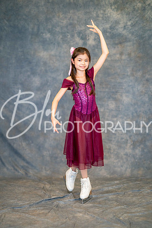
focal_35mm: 85
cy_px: 114
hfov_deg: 16.1
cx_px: 76
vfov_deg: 23.9
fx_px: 538
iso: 500
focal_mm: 85
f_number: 1.4
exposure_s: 1/200
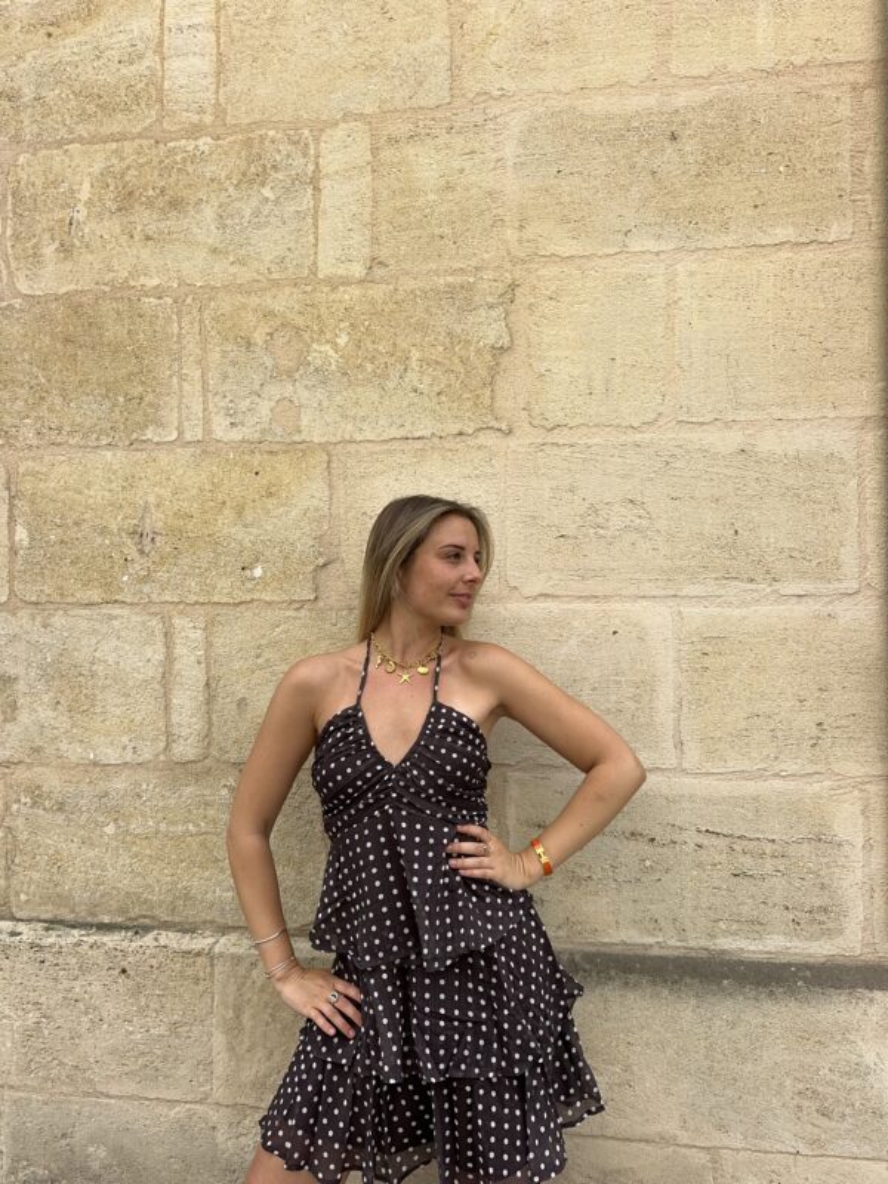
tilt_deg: +2.1
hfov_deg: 56.8
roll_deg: -0.2
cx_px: 444
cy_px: 592
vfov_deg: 71.6
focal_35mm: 24
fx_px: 821
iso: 80
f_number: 1.78
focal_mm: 6.86
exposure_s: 1/1880
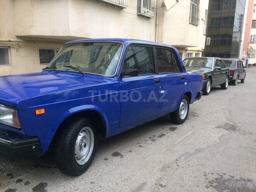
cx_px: 128
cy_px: 96
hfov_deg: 61.7
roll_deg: -0.8
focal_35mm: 29
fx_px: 214
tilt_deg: -8.2
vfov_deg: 48.2
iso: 40
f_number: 2.2
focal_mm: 4.15
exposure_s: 1/100
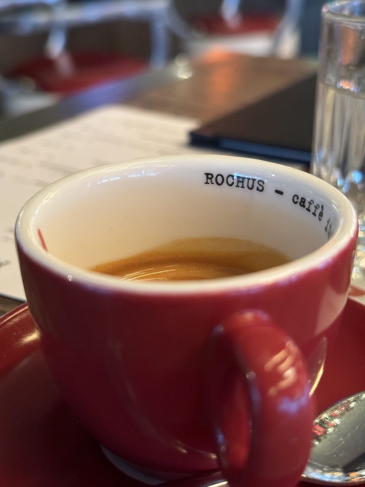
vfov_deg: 39.7
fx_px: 675
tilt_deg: -24.9
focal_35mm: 48
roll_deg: +0.3
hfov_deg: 30.3
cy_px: 244
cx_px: 182
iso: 500
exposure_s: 1/33
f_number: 1.78
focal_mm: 6.86
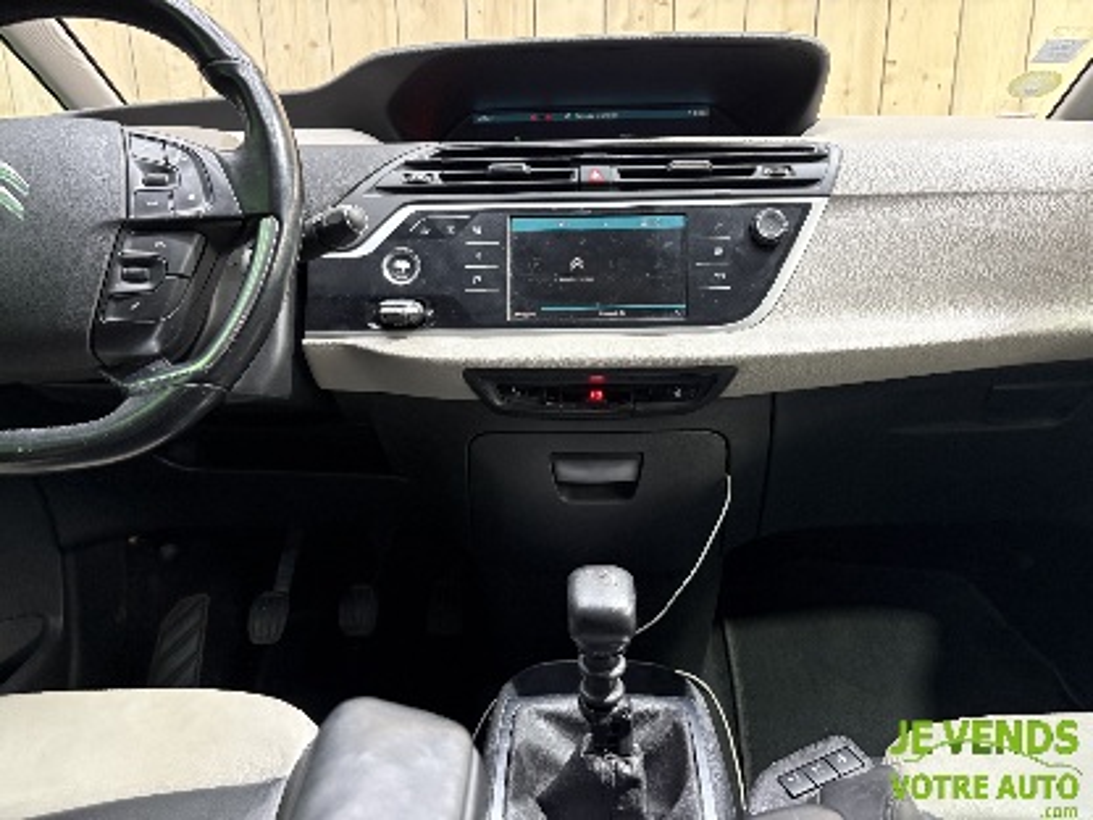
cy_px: 410
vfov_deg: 53.1
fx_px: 821
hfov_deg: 67.3
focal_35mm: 26
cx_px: 546
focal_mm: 5.96
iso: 320
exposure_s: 1/50
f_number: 1.6
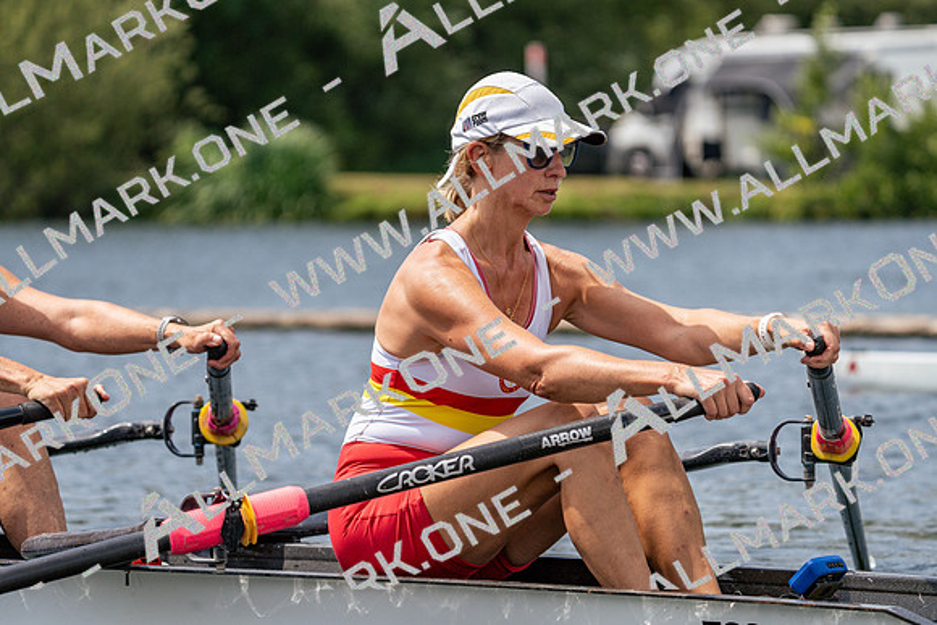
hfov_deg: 9.4
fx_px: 5727
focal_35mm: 220
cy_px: 312
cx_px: 468
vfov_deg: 6.2
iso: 200
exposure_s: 1/1600
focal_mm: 220
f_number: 5.6
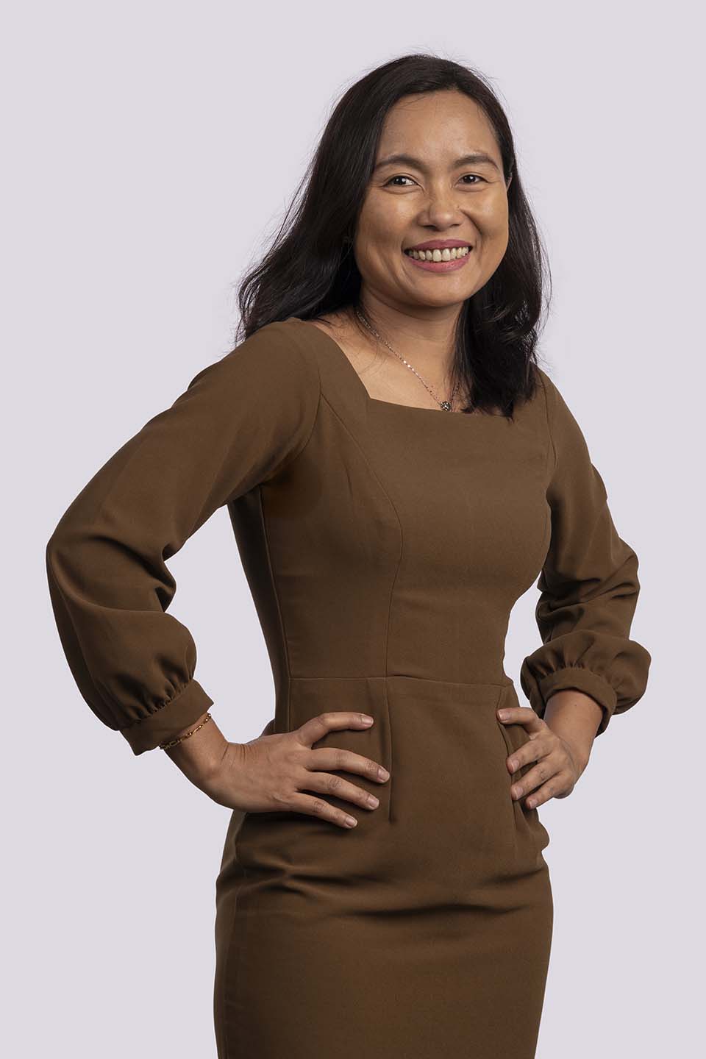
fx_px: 3089
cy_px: 530
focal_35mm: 105
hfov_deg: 13.0
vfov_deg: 19.5
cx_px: 353
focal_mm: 105
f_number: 10
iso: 125
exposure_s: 1/250
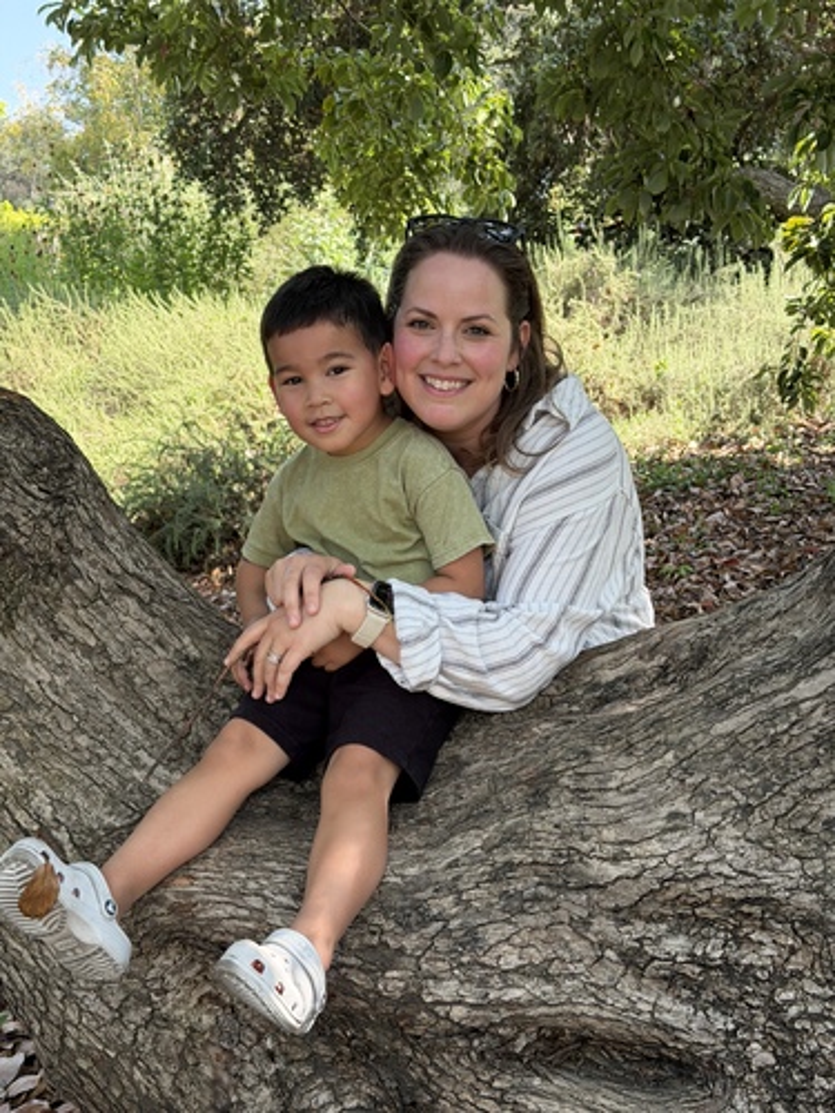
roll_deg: +0.8
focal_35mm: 48
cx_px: 418
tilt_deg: -6.8
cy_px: 556
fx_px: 1544
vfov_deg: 39.7
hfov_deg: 30.3
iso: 64
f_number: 1.78
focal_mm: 6.76
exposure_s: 1/254
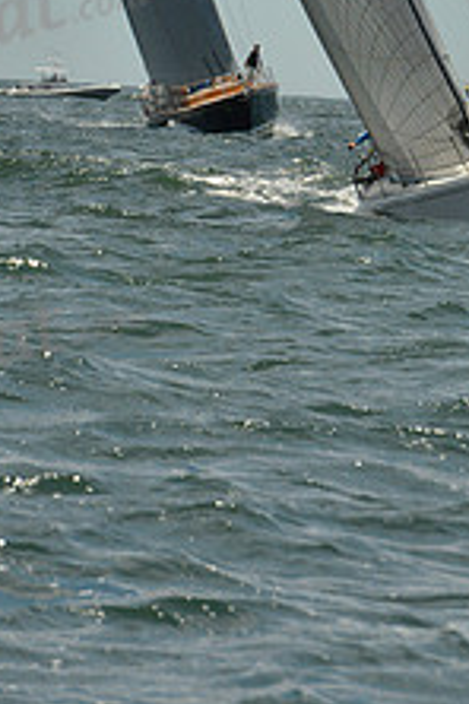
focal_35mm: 431
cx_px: 312
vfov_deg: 4.8
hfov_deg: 3.2
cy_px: -168
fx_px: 8422
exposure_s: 1/1600
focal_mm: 165
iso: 280
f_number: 9
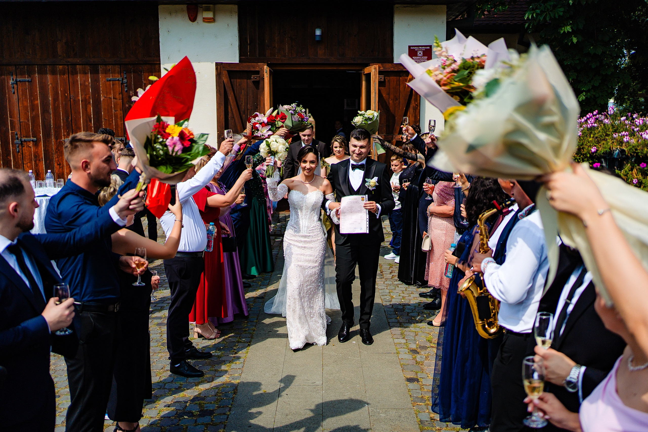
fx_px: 630
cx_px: 324
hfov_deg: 54.4
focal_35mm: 35
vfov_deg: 37.9
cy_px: 216
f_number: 1.8
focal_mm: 35
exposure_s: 1/6400
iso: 200
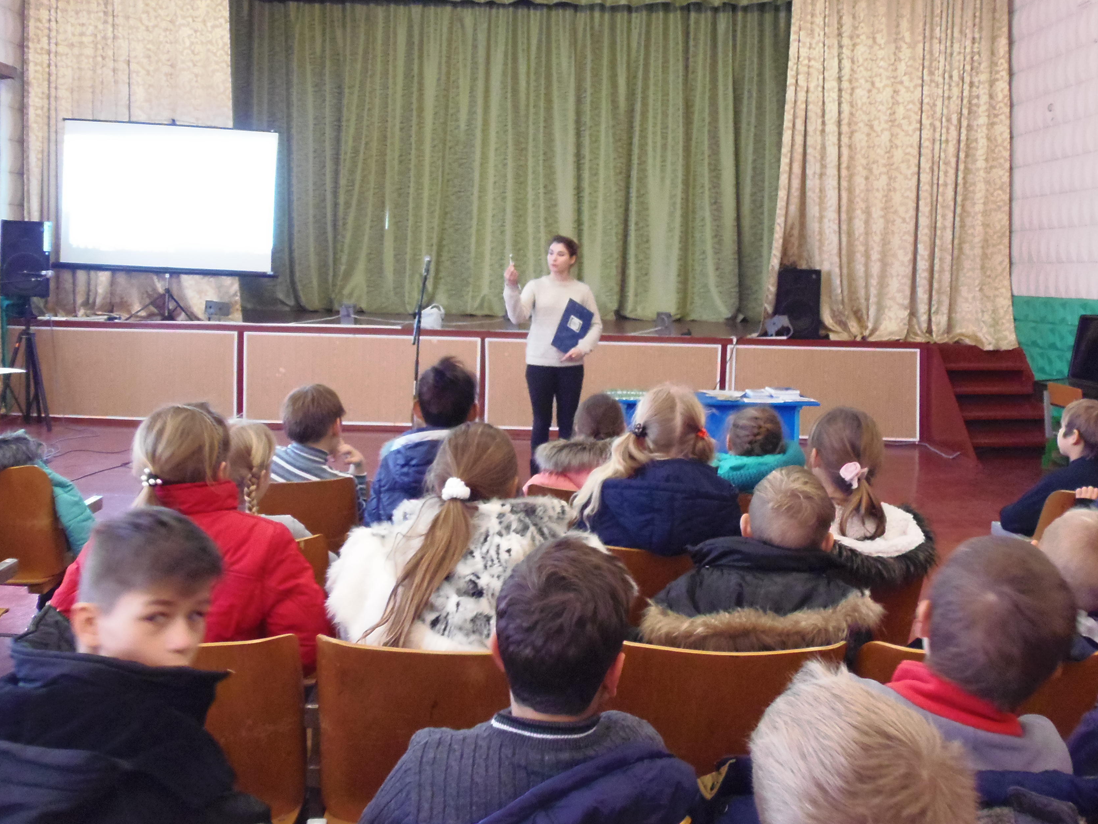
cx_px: 533
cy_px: 337
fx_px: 983
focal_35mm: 31
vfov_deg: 45.2
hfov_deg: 58.3
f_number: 2.9
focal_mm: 4.3
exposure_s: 1/8
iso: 500
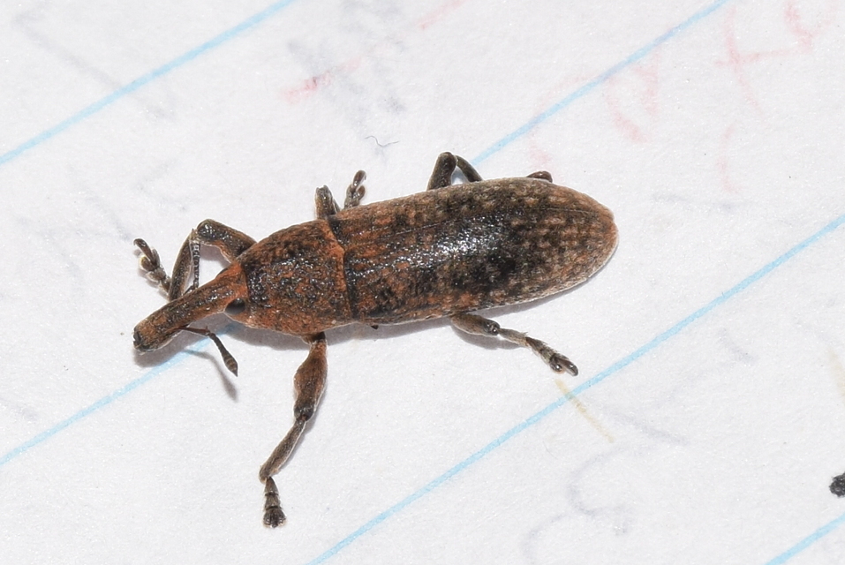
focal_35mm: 210
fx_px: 4934
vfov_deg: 6.6
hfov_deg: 9.8
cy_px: 282
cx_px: 422
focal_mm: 140
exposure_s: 1/160
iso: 200
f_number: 13
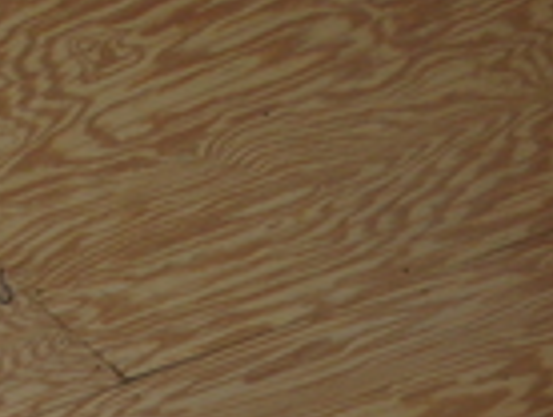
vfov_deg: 8.7
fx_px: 2593
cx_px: 88
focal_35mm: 162
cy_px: 806
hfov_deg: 12.1
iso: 100
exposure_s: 1/45
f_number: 2.8
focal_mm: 7.8
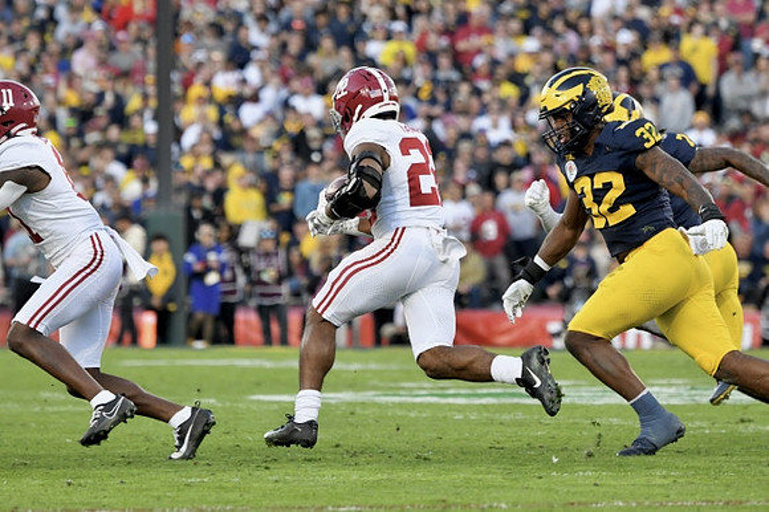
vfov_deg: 3.1
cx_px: 384
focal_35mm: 450
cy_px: 256
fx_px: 9607
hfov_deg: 4.6
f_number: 5.6
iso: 2000
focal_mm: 300
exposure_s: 1/1000
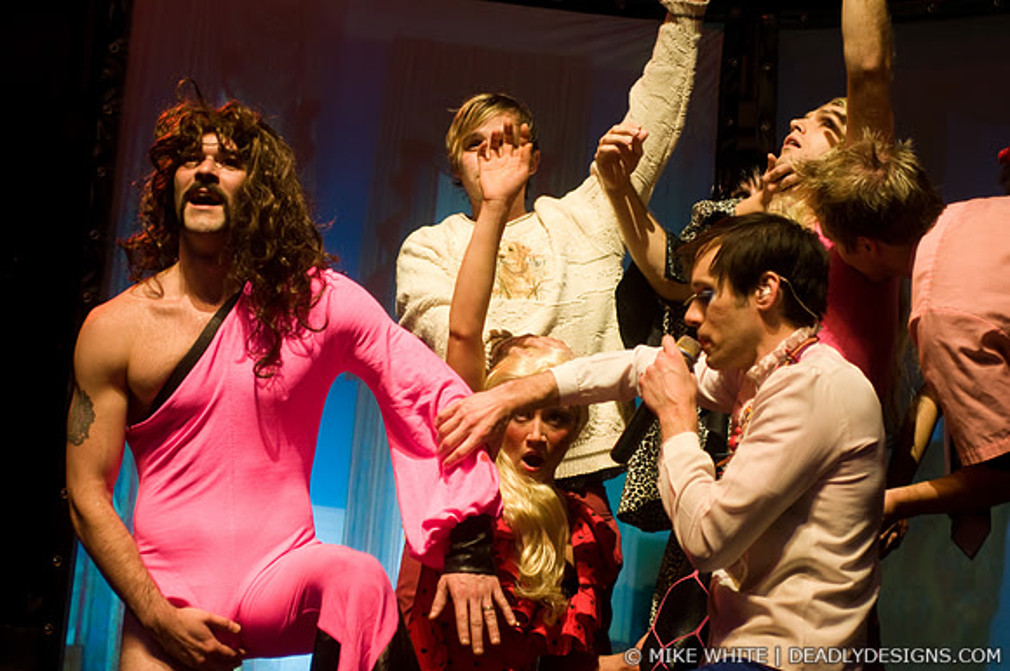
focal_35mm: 87
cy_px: 336
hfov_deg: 23.4
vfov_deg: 15.7
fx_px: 2437
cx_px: 505
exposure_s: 1/200
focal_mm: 58
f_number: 2.8
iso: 640
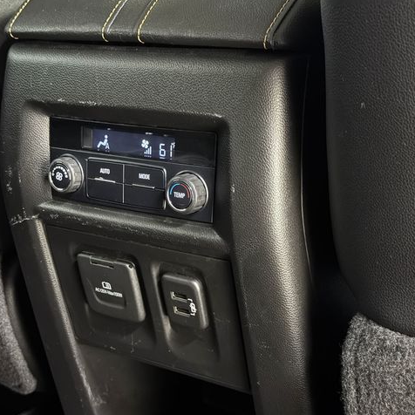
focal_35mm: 57
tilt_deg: -13.6
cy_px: 207
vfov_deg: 30.0
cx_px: 187
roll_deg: -0.3
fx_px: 773
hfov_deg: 30.0
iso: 800
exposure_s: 1/12
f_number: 1.78
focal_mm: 6.76
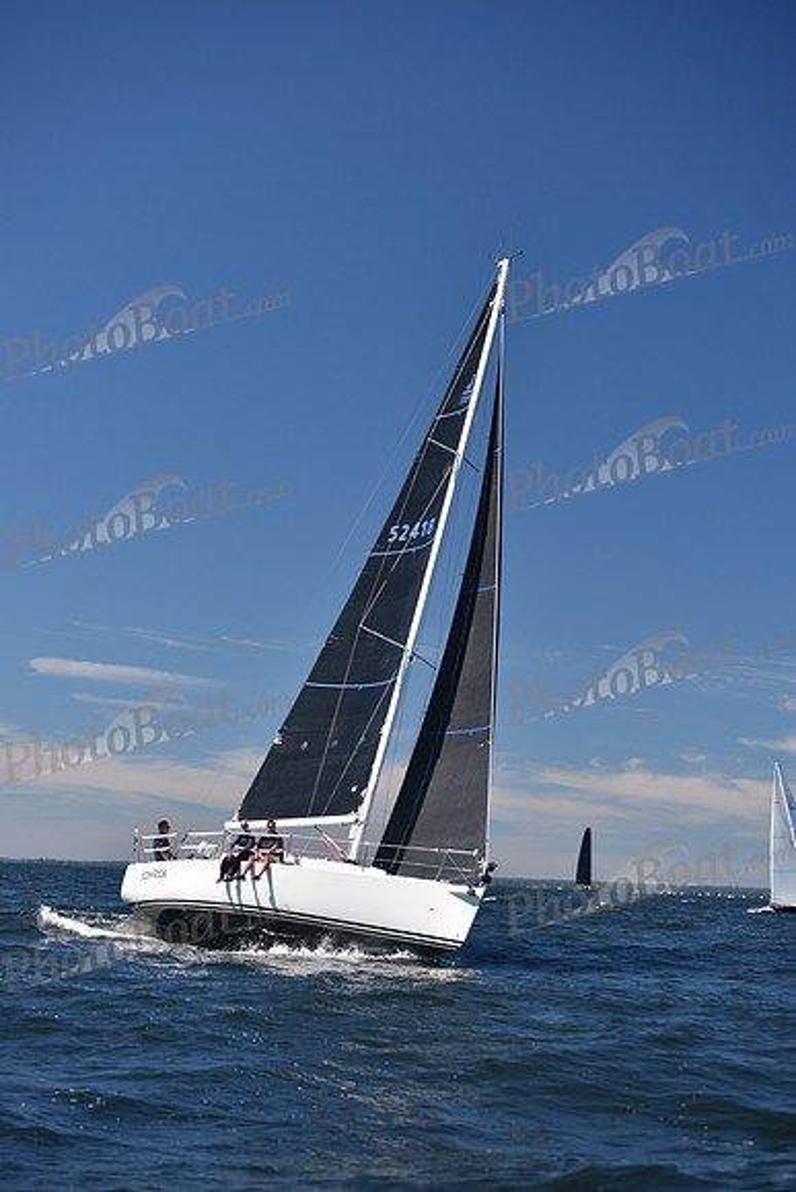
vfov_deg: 28.8
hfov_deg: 19.5
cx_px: 398
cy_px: 596
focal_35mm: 70
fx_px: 2320
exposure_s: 1/1000
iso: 200
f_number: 4
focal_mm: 70
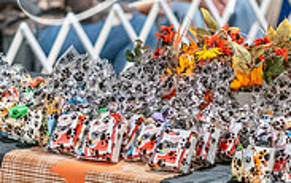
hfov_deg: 9.0
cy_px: 53
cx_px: 246
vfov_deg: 5.7
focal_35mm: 232
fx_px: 1843
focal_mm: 72
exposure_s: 1/250
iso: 6400
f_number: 3.2
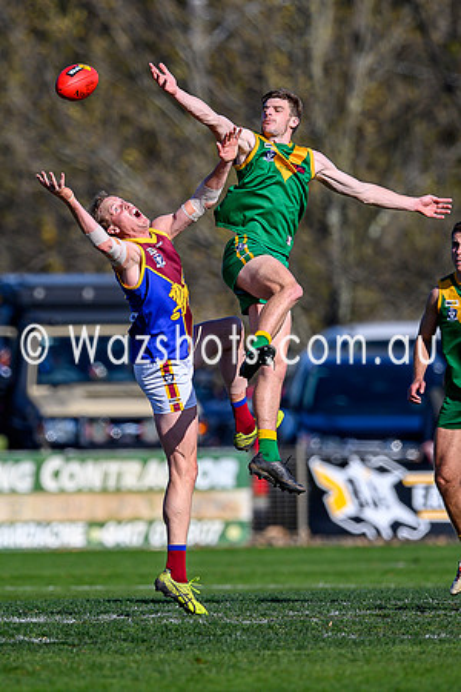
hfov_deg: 1.5
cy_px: 308
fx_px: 17917
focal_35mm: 933
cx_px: 171
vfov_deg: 2.2
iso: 125
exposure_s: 1/2000
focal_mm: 500
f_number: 4
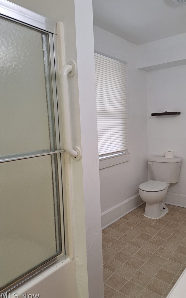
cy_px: 150
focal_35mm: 26
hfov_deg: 47.3
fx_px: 211
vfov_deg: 70.4
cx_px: 113
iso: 100
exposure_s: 1/60
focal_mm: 5.23
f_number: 1.8
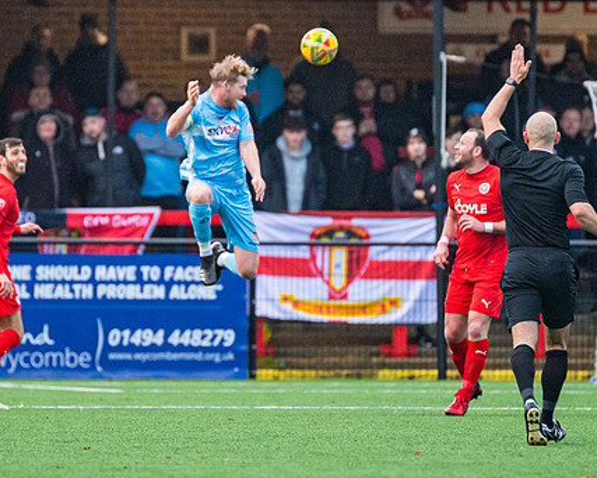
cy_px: 217
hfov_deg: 2.4
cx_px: 266
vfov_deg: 1.9
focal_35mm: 796
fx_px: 14071
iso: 1600
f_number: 2.8
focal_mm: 300
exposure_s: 1/1600
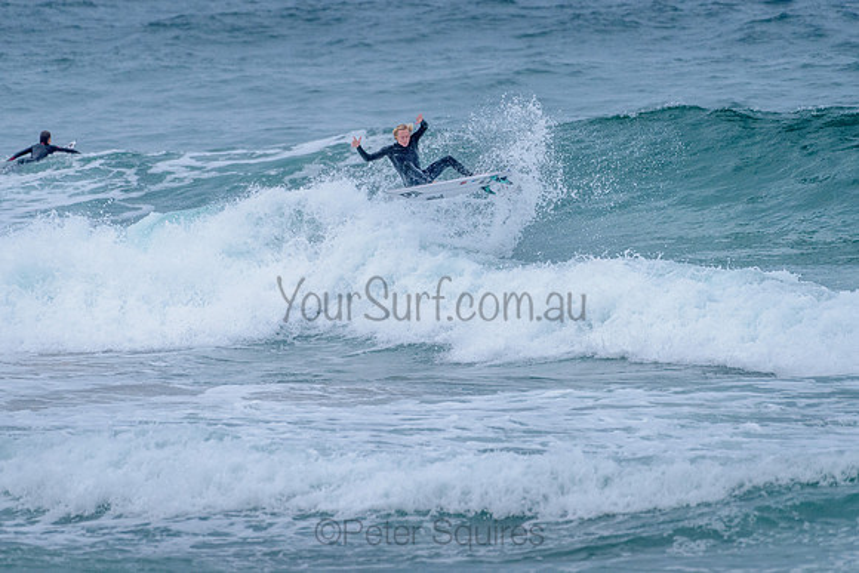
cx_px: 431
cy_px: 223
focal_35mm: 613
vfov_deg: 2.2
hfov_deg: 3.4
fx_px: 14624
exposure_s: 1/2000
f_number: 5.6
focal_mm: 500
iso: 2000
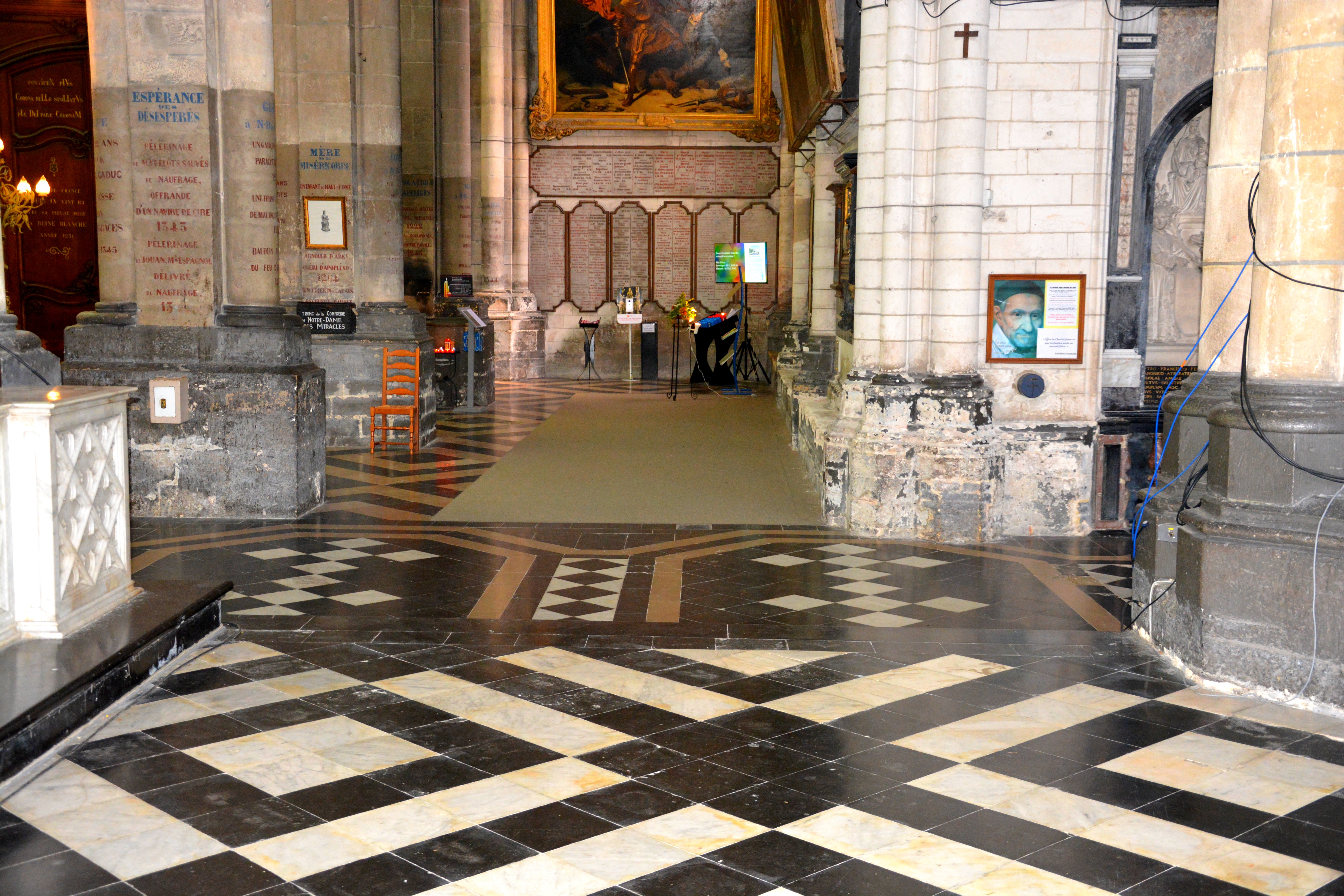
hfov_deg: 49.6
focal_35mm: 39
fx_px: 1456
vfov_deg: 34.2
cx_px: 672
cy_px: 448
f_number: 4
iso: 2000
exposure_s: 1/60
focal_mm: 26
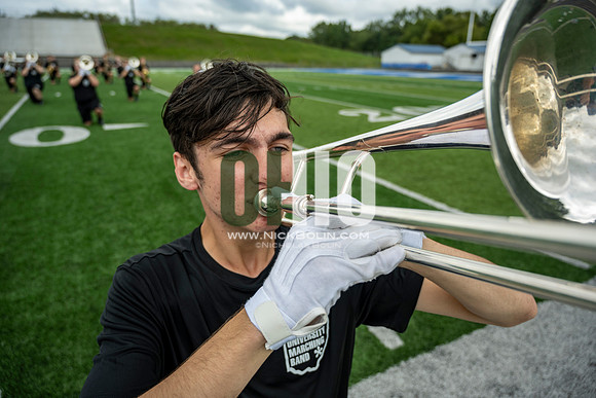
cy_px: 199
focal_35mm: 24
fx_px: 397
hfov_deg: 73.7
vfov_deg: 53.2
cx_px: 298
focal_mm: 24
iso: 250
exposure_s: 1/800
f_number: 4
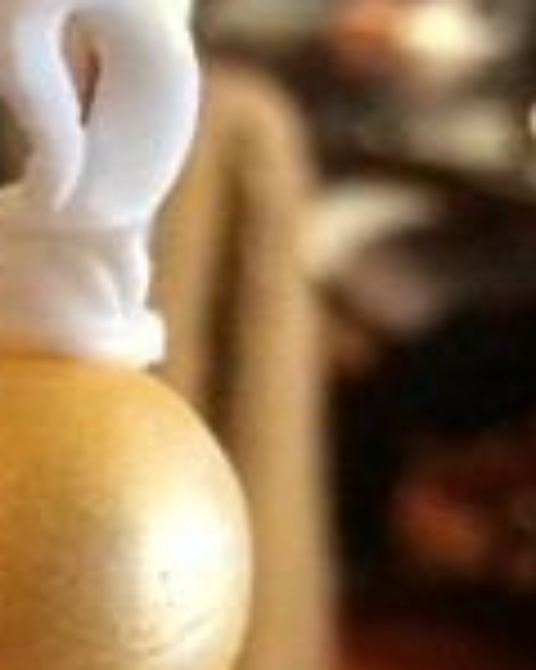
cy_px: 1084
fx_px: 2799
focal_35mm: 141
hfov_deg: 9.8
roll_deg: -3.6
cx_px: -691
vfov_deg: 12.8
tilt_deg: -29.3
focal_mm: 4.15
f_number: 2.2
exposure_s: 1/30
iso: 250
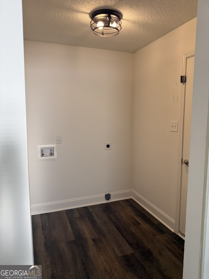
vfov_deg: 71.6
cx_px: 104
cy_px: 140
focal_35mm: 24
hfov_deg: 56.8
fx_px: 193
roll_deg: -1.3
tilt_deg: -6.6
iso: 80
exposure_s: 1/120
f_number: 1.78
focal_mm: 6.76
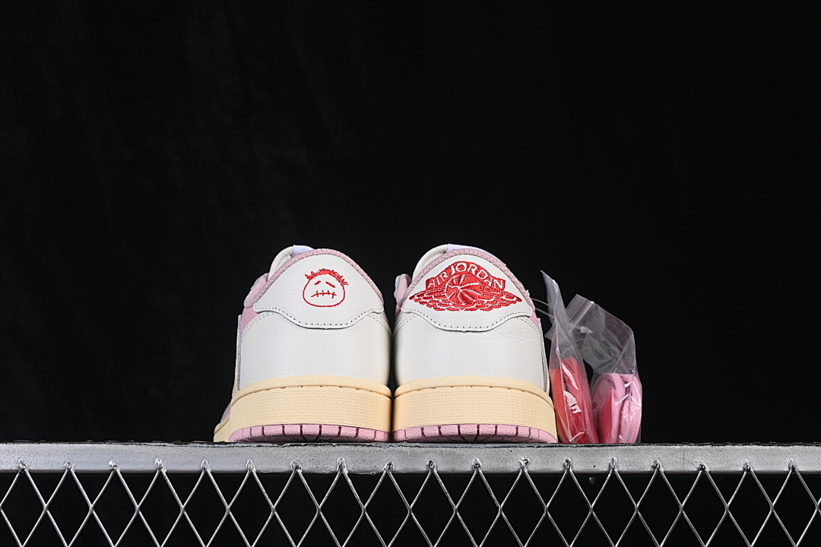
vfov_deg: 18.2
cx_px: 410
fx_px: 1710
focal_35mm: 75
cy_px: 274
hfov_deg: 27.0
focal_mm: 50
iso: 160
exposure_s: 1/80
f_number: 8
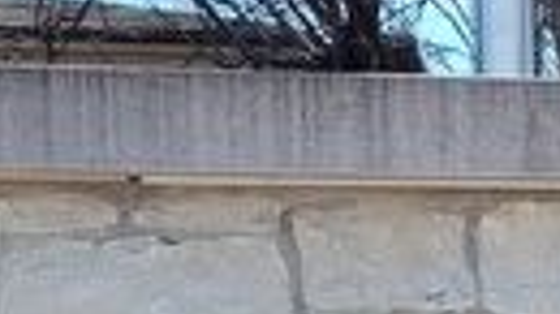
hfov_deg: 13.7
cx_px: 599
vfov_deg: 7.3
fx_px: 2286
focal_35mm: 154
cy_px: 783
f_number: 1.8
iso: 100
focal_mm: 5.56
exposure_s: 1/860
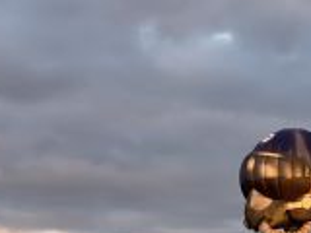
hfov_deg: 10.1
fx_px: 1752
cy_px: 27
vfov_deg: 7.6
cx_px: 309
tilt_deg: +13.0
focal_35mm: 195
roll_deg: +1.4
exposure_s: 1/103
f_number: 2.4
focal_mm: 6
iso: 16
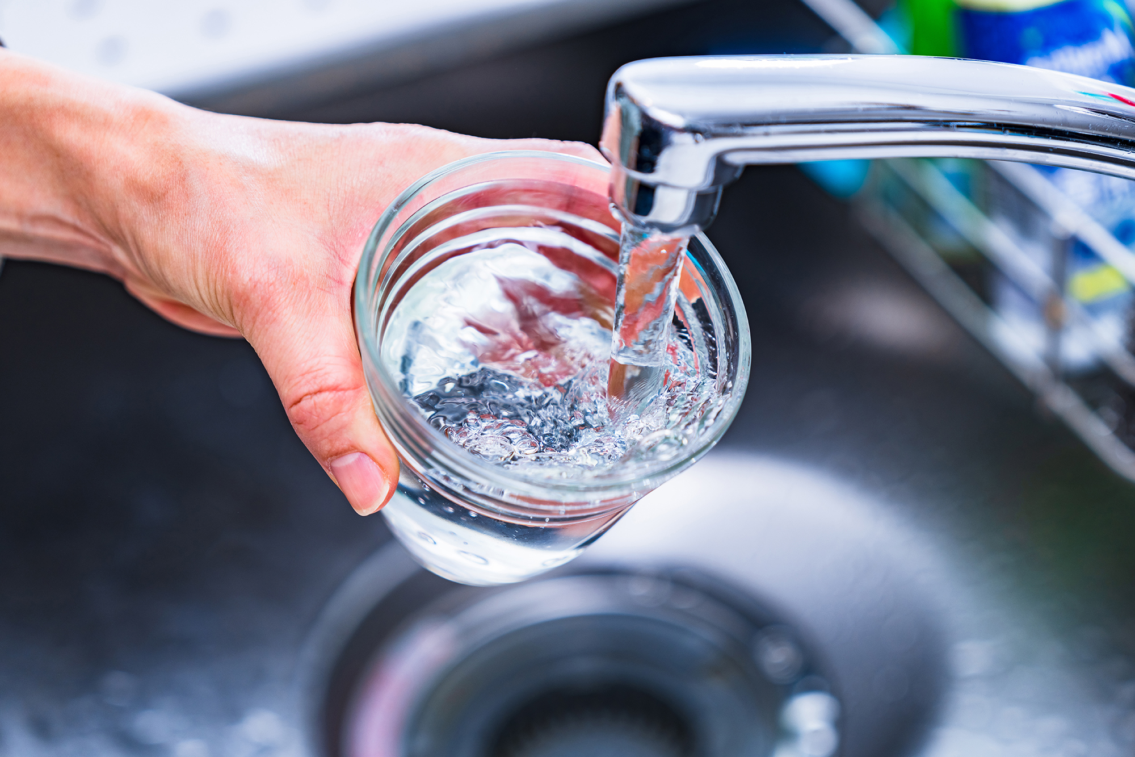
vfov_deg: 19.5
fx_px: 2207
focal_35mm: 70
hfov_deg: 28.8
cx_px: 568
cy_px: 378
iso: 100
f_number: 2.8
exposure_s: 1/320
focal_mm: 70
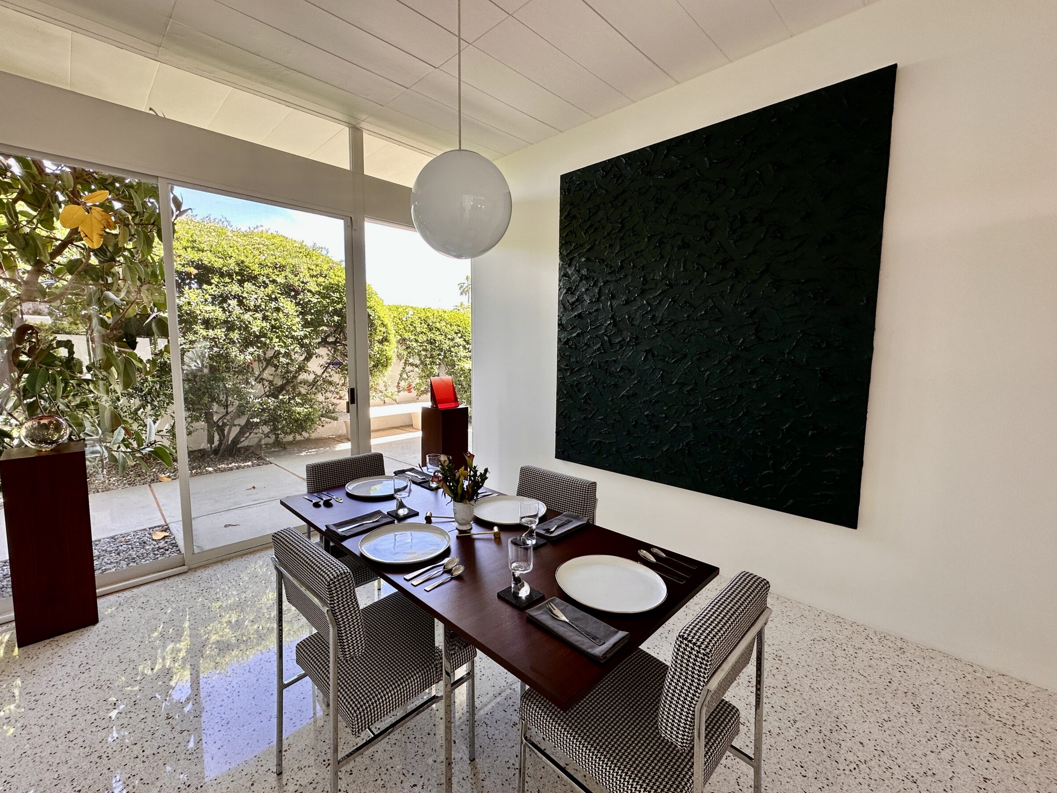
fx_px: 458
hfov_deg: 98.0
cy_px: 389
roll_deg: -0.4
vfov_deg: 81.7
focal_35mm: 15
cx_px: 494
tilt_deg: -5.9
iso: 50
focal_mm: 2.22
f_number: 2.2
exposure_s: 1/99
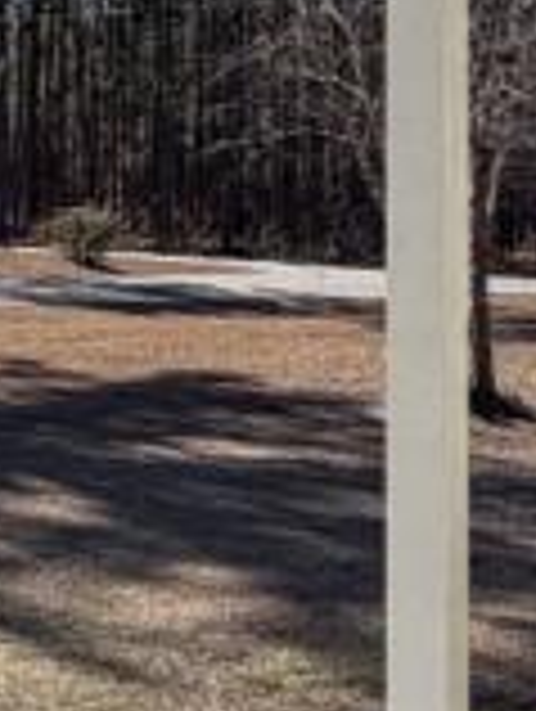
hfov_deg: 13.0
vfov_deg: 18.0
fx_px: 2183
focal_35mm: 106
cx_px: -360
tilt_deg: +5.2
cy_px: -18
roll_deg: -1.6
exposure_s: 1/770
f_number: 2.2
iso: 25
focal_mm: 2.22
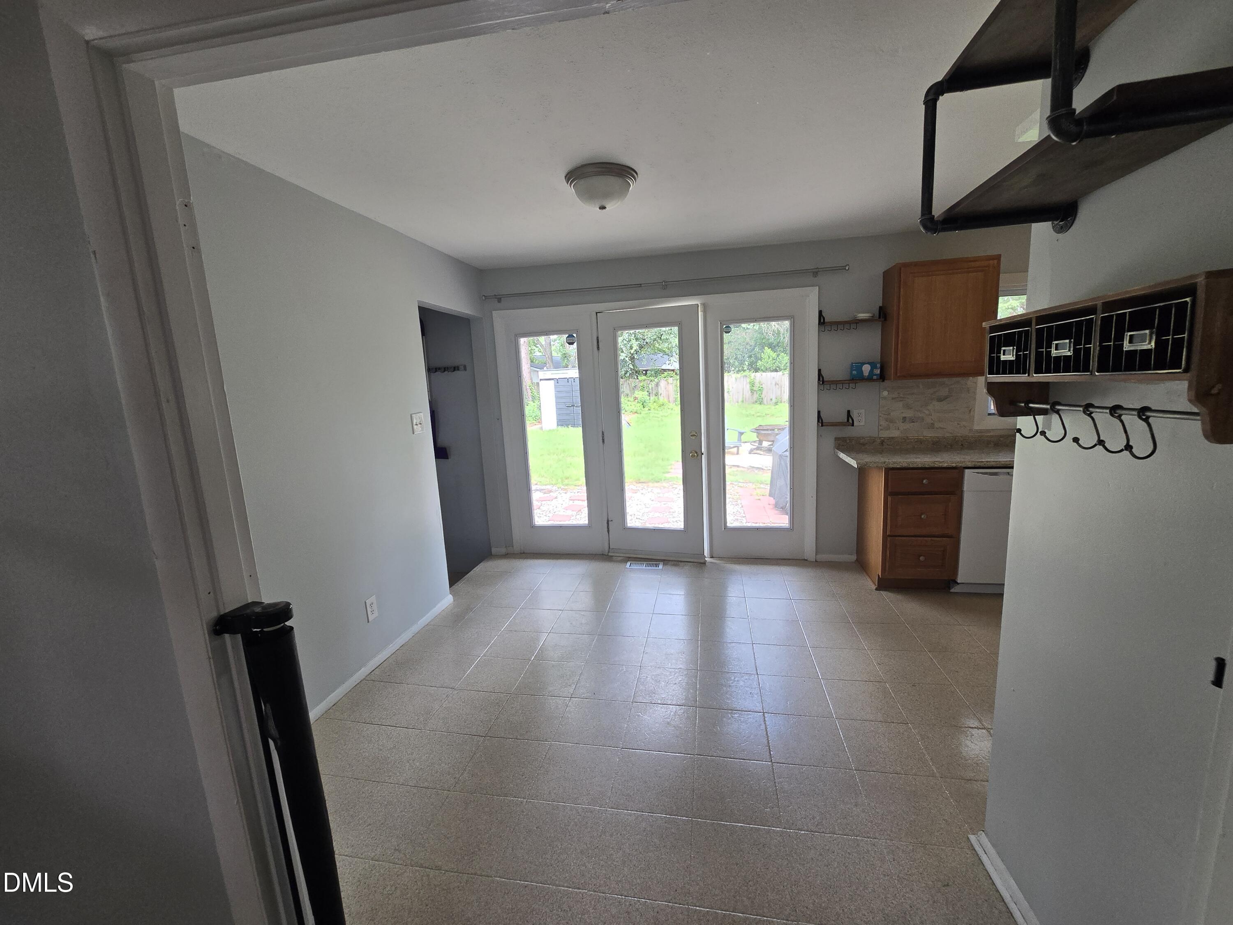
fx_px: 463
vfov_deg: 89.9
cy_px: 462
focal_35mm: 13
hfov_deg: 106.2
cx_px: 616
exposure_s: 1/120
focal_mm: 2.2
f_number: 2.2
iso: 80
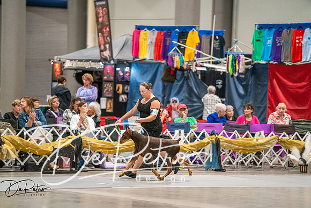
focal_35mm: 200
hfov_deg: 10.3
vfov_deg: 6.9
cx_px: 156
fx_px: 1728
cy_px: 104
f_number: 2.8
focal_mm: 200
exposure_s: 1/250
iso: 6400
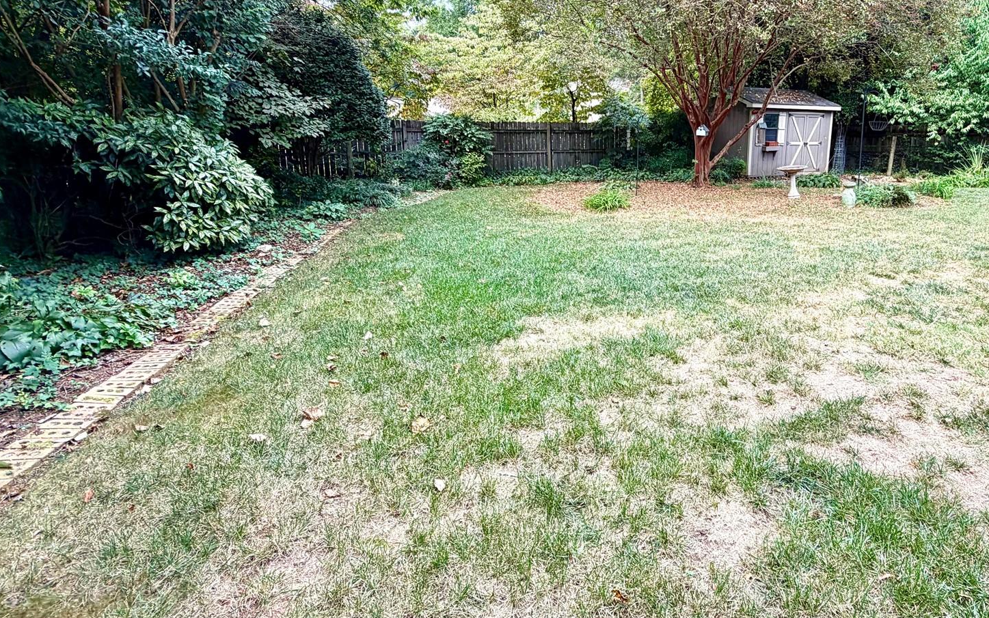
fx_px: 566
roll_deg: -1.3
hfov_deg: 80.6
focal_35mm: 21
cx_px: 624
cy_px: 229
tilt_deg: -8.2
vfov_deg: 56.6
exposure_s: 1/231
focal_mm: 2.22
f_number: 2.2
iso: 40
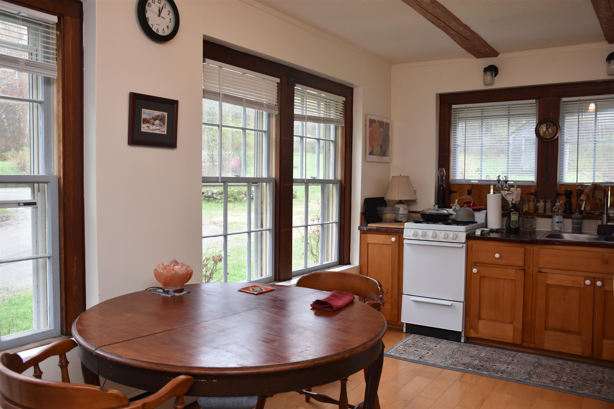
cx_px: 307
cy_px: 204
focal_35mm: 30
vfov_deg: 43.6
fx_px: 512
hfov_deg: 61.9
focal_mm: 20
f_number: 4
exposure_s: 1/60
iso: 360
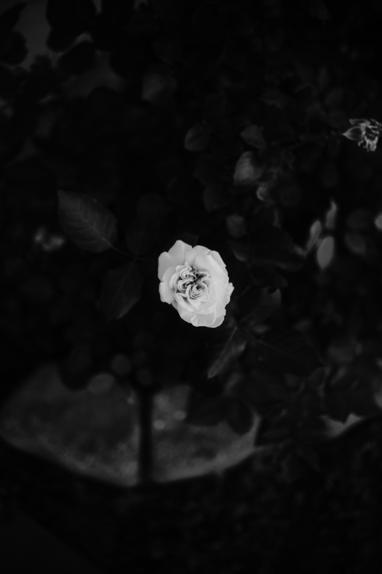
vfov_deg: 54.4
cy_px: 287
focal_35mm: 35
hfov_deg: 37.8
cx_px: 191
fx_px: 557
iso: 125
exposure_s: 1/500
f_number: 1.4
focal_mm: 23
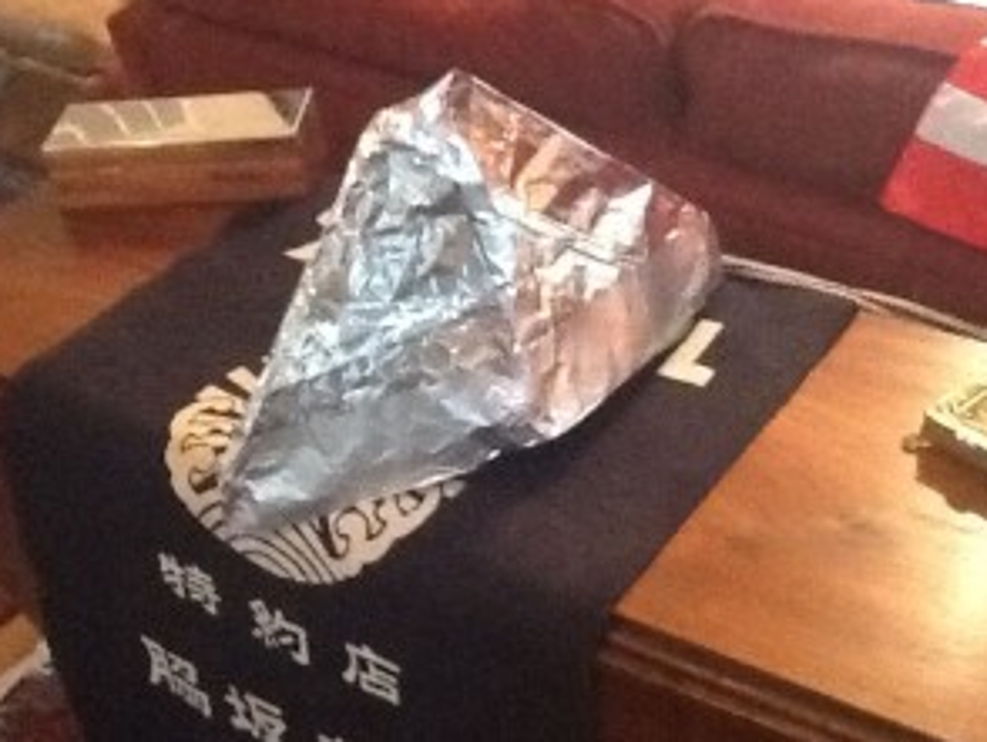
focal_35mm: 56
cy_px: 361
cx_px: 500
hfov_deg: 34.3
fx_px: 1598
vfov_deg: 26.1
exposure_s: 1/15
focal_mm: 2.03
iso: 640
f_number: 2.4
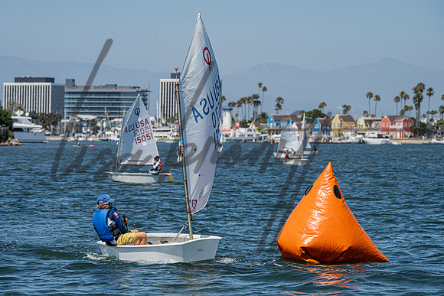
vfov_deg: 7.9
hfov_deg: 11.7
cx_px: 189
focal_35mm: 175
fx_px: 2158
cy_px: 163
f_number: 7.1
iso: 250
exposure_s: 1/1000
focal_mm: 130
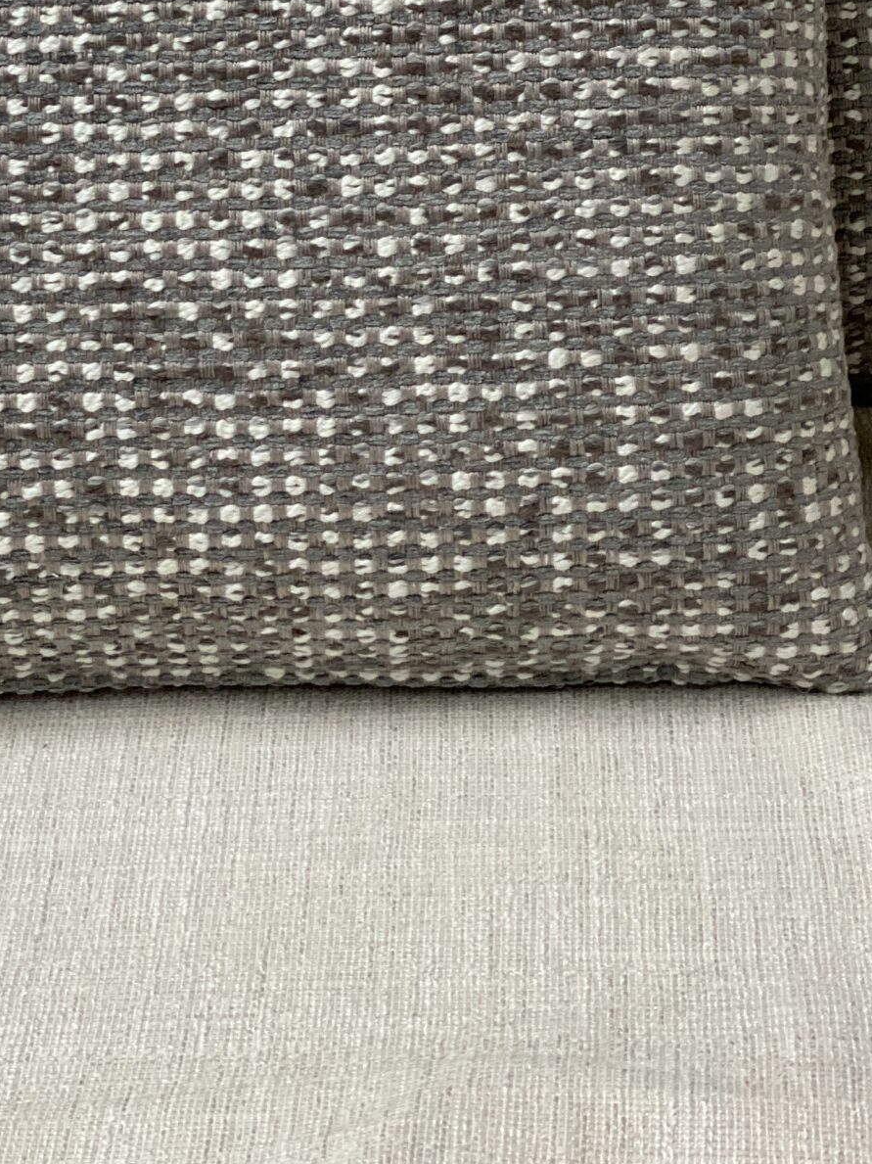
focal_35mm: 112
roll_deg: +1.4
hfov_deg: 13.2
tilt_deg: -22.0
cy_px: 6
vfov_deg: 17.2
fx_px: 3764
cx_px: 310
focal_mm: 6
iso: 160
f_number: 2
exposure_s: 1/122
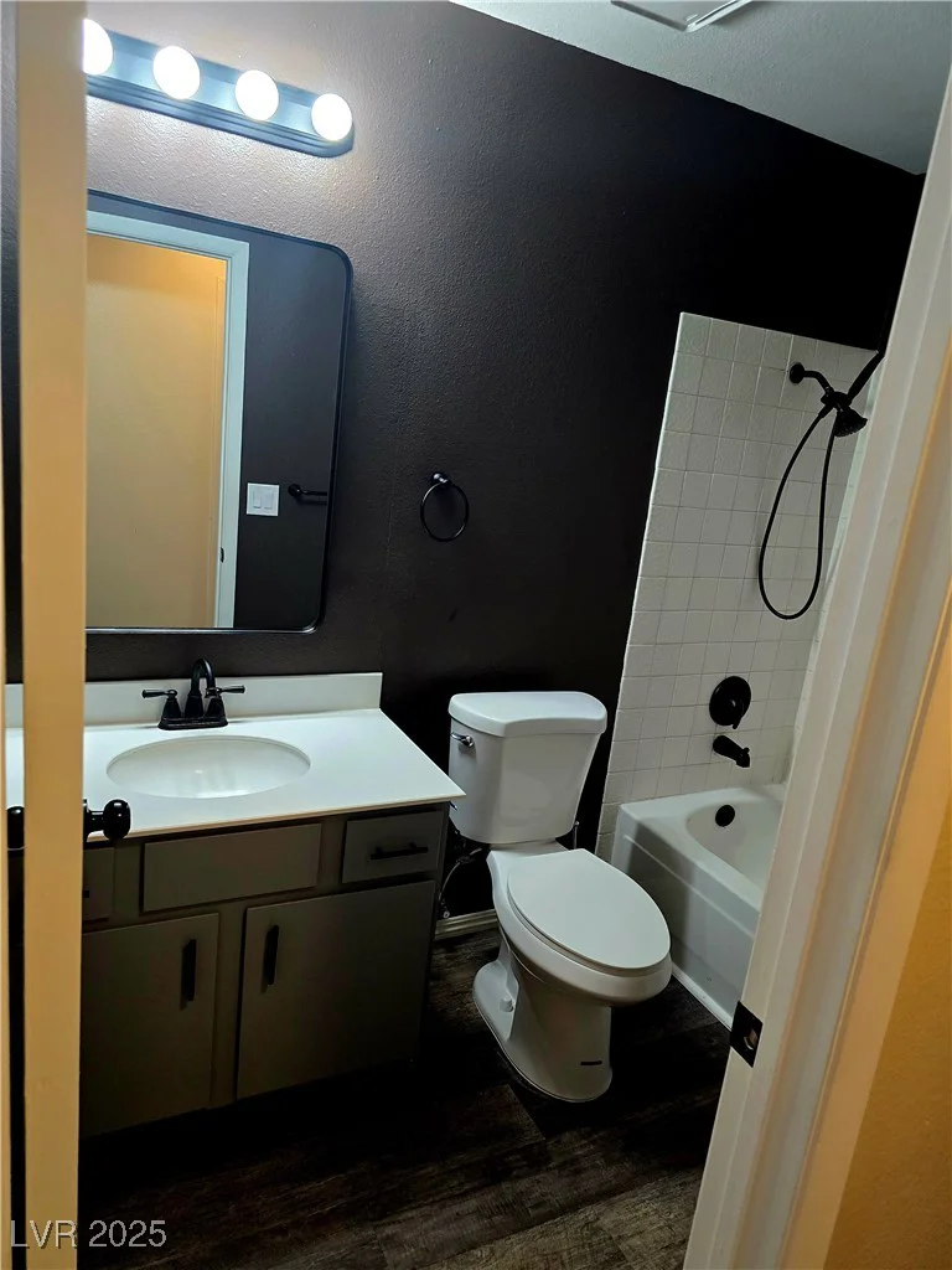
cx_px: 476
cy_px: 635
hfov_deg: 58.9
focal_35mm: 23
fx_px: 843
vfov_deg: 73.9
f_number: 1.7
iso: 640
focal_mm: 6.3
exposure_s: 1/120
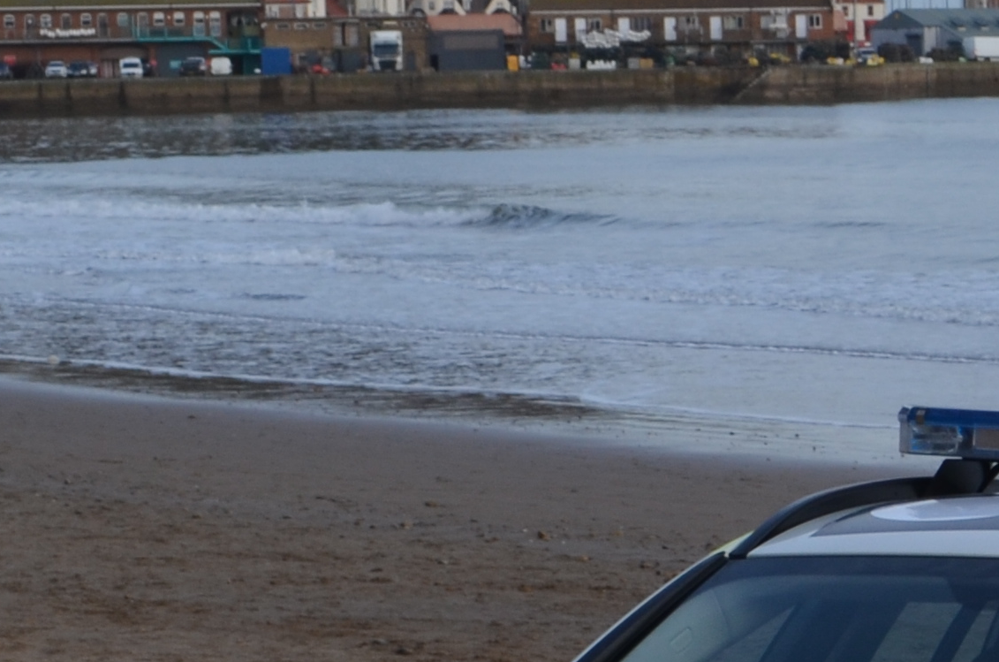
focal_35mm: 170
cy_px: 630
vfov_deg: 8.0
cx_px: 1612
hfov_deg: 11.5
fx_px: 4708
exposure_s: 1/250
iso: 200
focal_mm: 26
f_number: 8
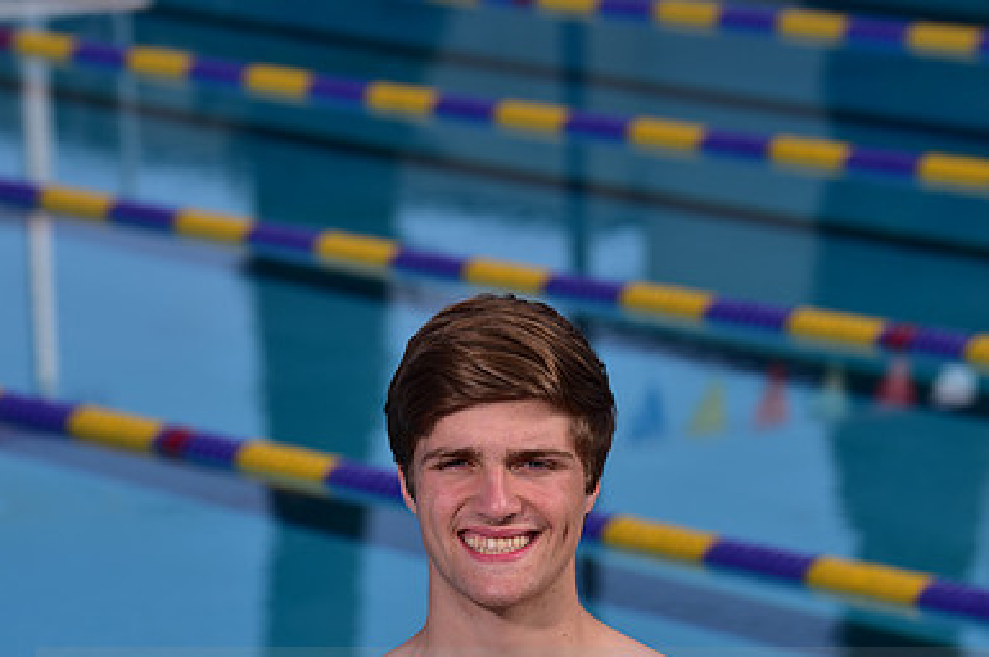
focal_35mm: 264
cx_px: 494
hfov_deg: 7.8
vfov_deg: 5.2
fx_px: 7246
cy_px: 683
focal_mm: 175
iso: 80
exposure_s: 1/250
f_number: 8
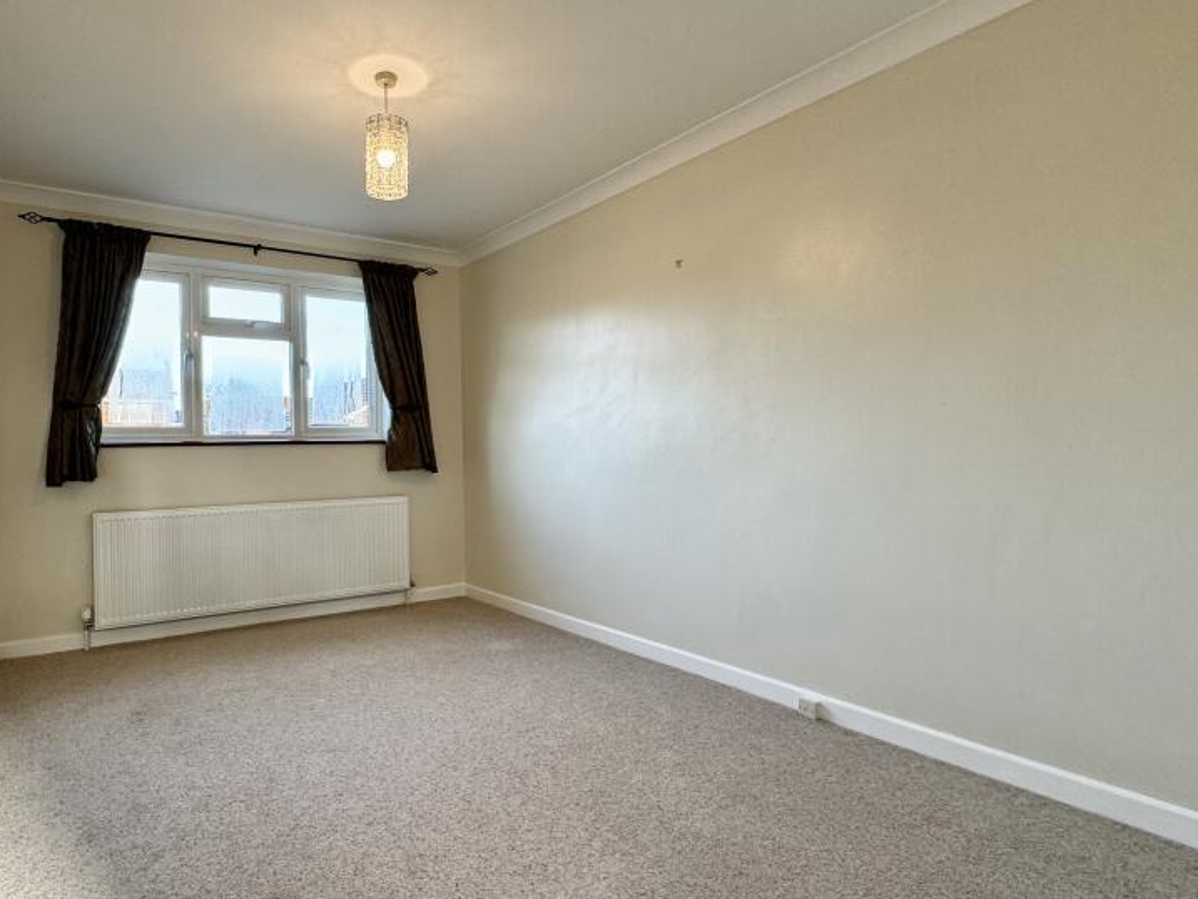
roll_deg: +1.1
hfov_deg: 80.6
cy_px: 451
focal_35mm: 20
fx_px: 692
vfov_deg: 66.0
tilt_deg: +0.1
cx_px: 470
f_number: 2.2
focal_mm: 2.22
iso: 125
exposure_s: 1/99
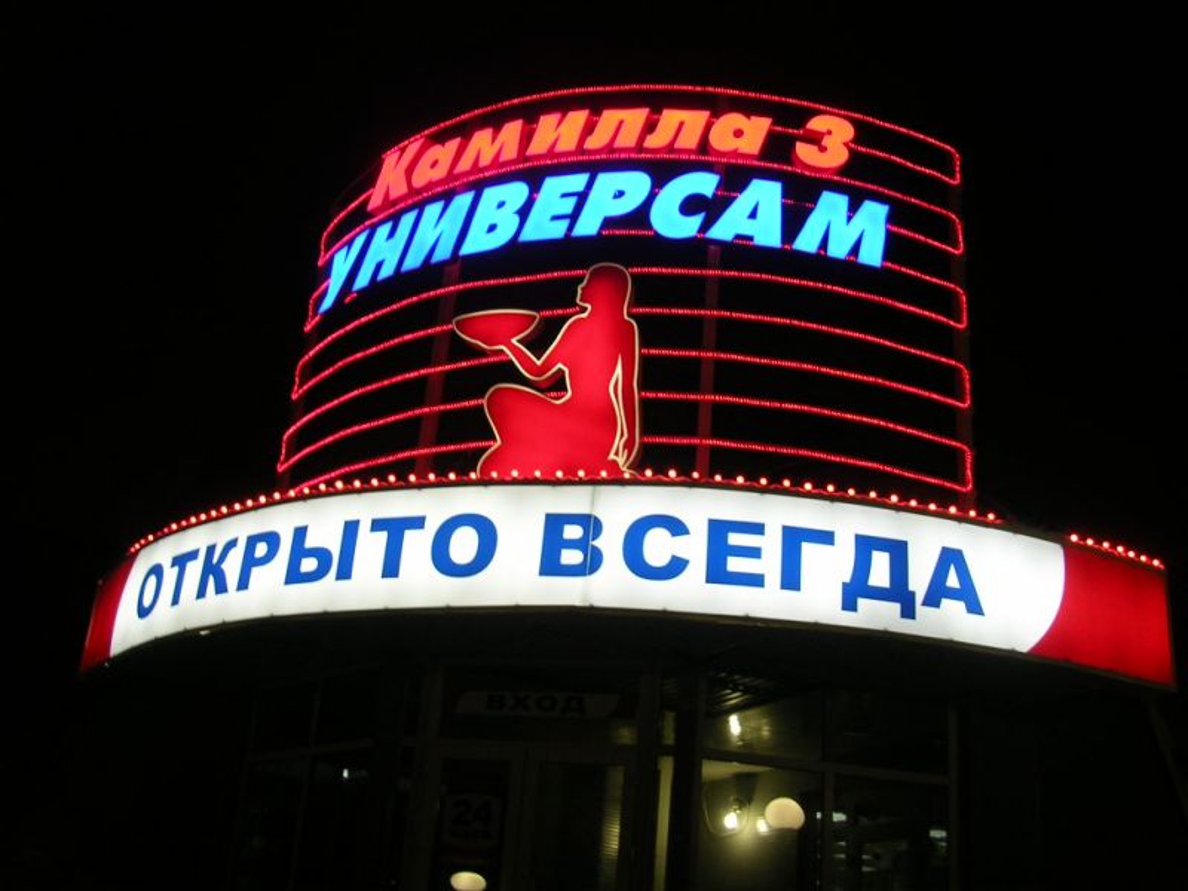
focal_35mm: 38
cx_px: 594
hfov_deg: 49.0
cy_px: 446
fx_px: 1304
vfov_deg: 37.7
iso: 50
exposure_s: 1/19.1
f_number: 2.8
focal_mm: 5.8
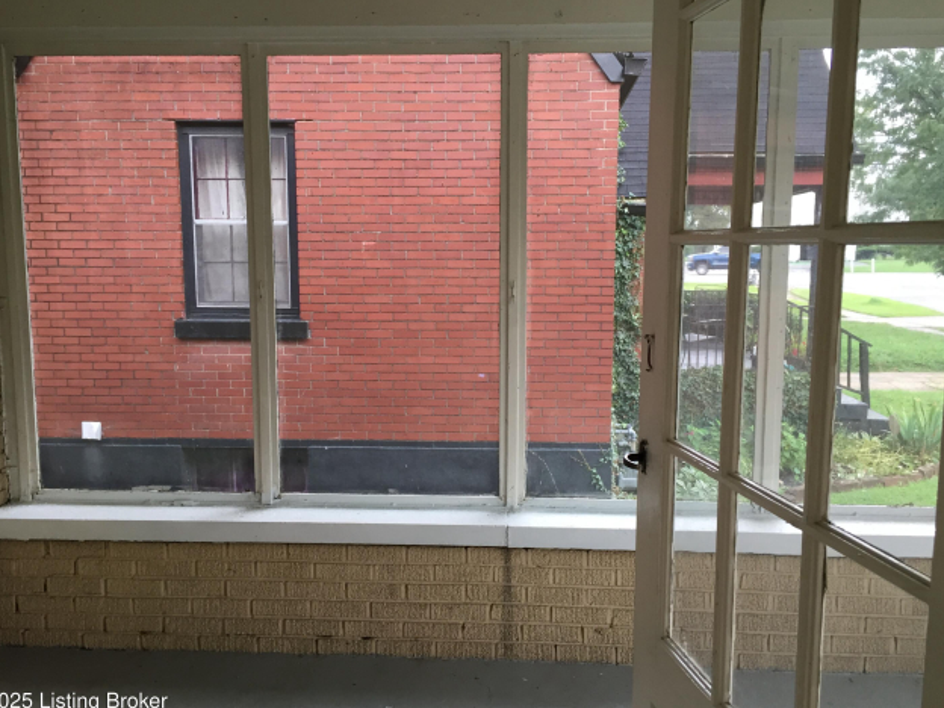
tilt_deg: -6.1
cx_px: 473
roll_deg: -0.2
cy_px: 357
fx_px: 845
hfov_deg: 58.4
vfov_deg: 45.4
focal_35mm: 31
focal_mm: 4.15
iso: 32
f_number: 2.2
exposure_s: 1/30
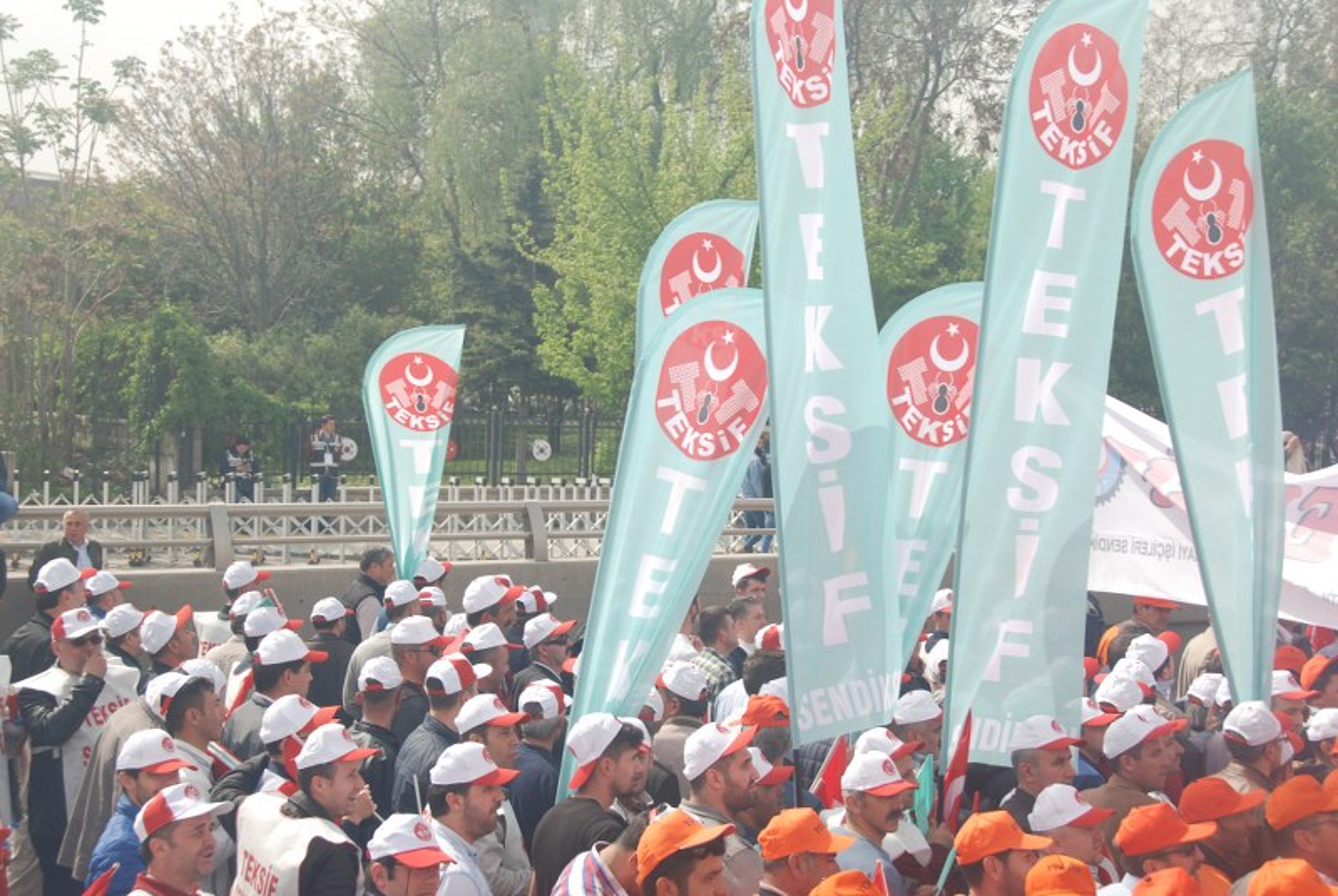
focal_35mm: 54
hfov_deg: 36.8
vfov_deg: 25.1
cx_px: 669
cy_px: 448
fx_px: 2010
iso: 100
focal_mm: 36
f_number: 8
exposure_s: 1/250
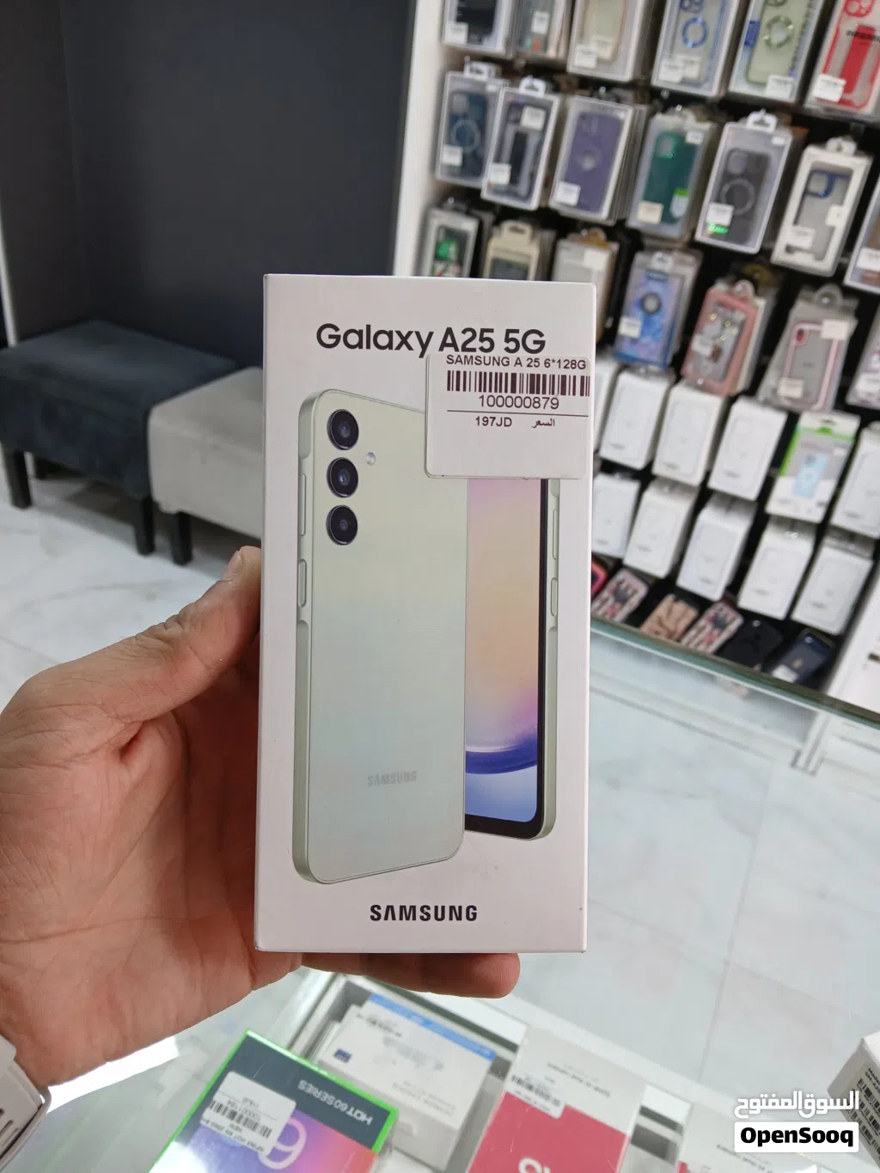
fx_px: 881
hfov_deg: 53.1
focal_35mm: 26
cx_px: 440
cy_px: 586
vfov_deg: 67.3
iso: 32
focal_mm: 3.98
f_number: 1.8
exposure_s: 1/50
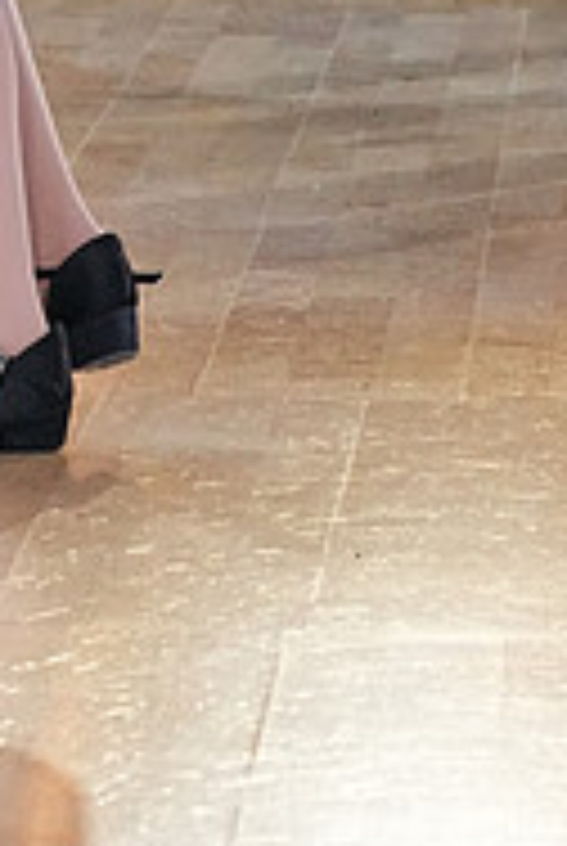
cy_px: -410
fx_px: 7838
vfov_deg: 6.1
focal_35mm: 333
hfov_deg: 4.1
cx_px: -254
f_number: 7.1
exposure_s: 1/200
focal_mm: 72
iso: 5000
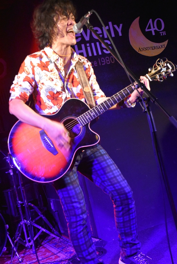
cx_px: 88
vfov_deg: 37.8
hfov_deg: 25.8
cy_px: 132
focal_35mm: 52
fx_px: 386
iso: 4500
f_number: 4.5
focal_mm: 35
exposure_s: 1/60
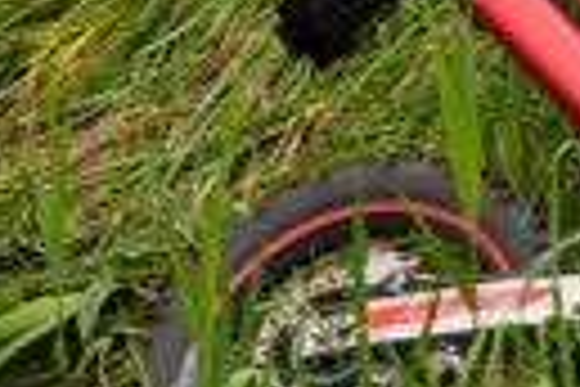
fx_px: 3158
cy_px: -189
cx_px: 611
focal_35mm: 196
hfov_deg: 10.4
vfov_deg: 6.9
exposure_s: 1/80
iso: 200
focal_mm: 24
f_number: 7.1
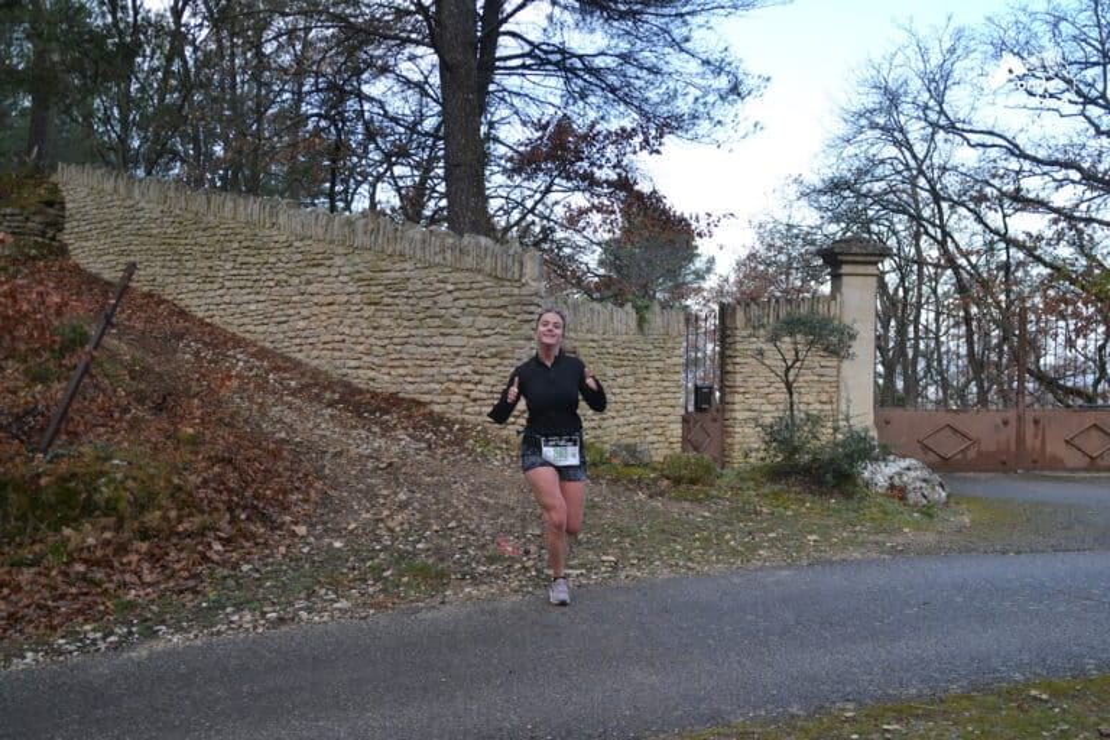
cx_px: 555
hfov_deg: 51.3
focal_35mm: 38
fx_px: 1156
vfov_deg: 35.5
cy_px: 370
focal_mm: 25
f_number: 3.8
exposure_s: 1/800
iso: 400
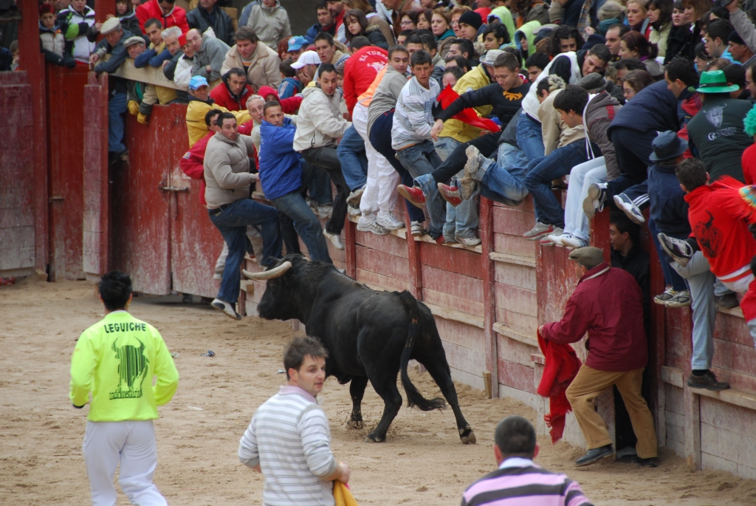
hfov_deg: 6.9
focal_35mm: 300
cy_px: 253
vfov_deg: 4.6
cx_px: 378
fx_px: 6306
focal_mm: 200
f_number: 5.6
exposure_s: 1/180
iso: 220
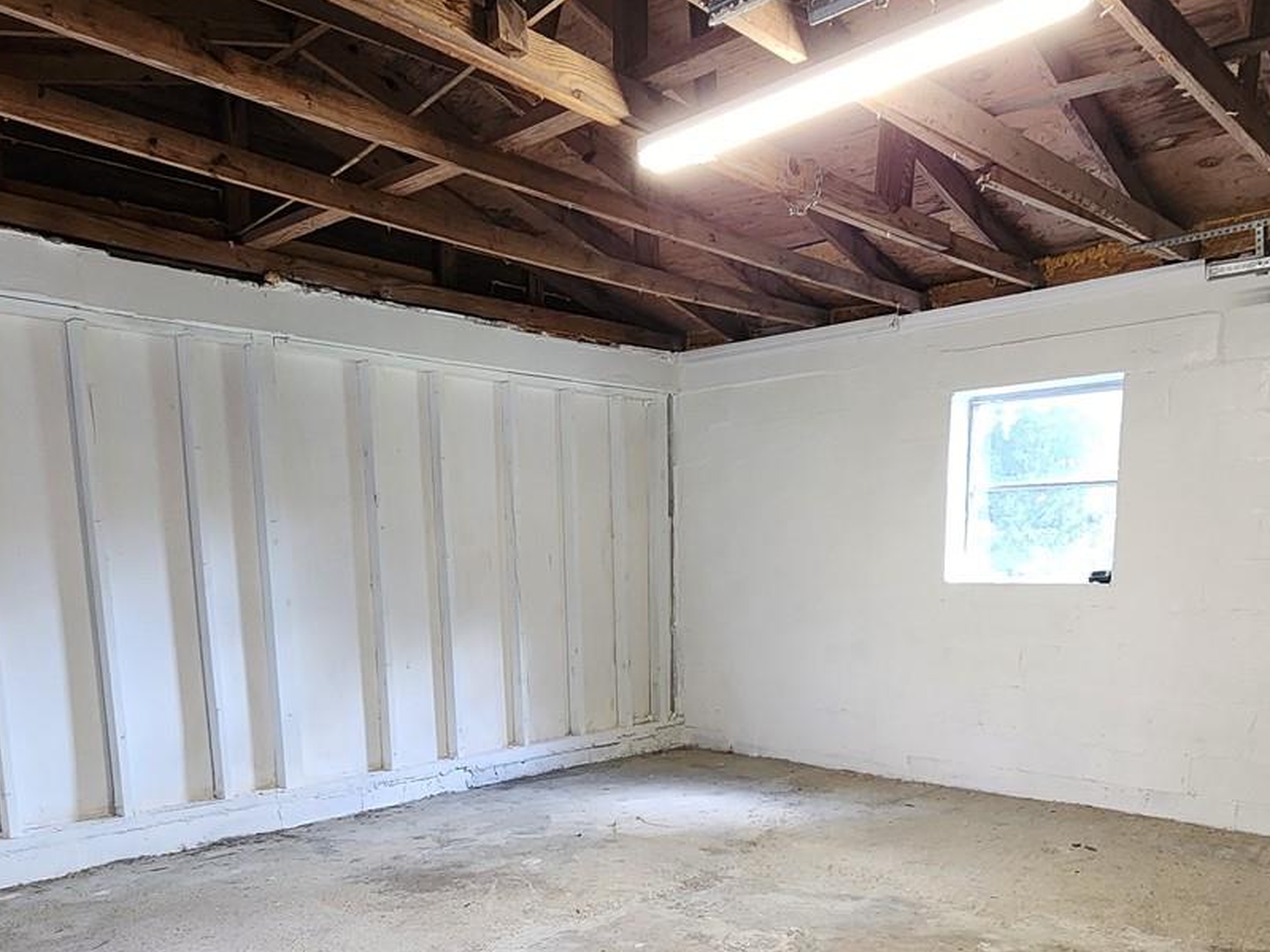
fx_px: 954
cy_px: 736
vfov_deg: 50.4
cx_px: 724
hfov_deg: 67.0
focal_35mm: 26
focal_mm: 2.2
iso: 320
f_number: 2.2
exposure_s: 1/60
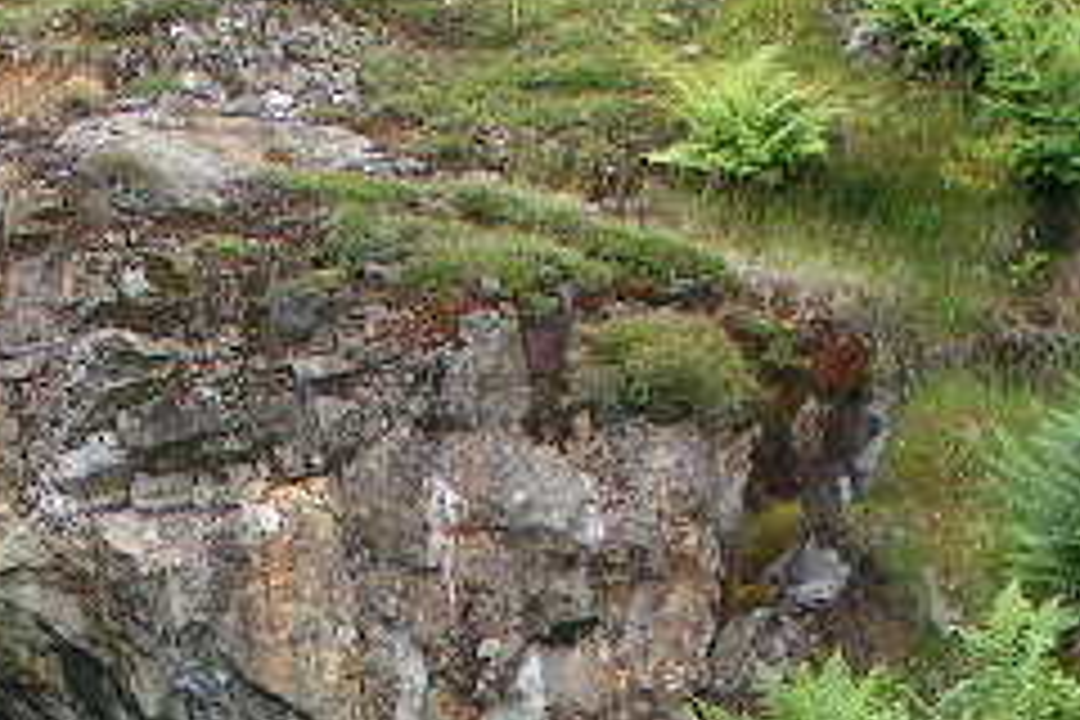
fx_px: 5250
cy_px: 1053
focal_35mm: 175
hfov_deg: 11.7
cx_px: 76
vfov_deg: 7.7
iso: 50
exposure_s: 1/60
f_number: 4
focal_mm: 9.7
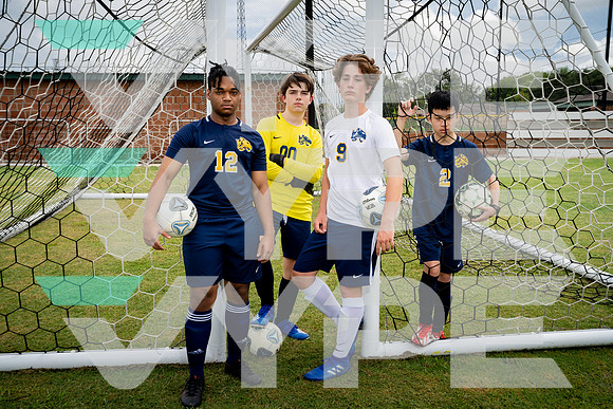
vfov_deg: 36.0
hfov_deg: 51.9
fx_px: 630
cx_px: 306
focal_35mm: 37
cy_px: 204
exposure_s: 1/250
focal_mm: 37
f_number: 8
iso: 100
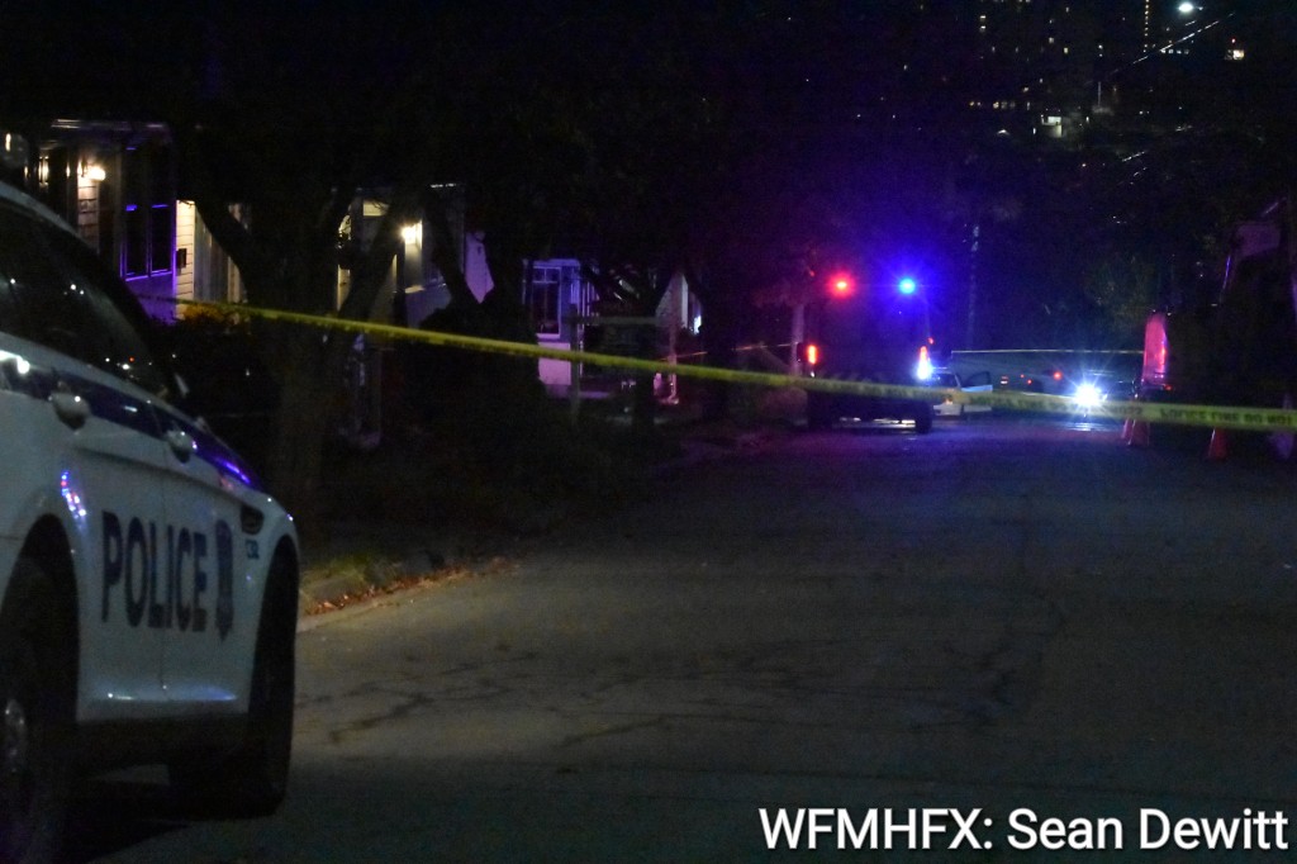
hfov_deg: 19.5
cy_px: 432
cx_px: 648
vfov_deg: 13.0
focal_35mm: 105
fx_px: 3781
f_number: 8
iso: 25600
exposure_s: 1/125
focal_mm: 70
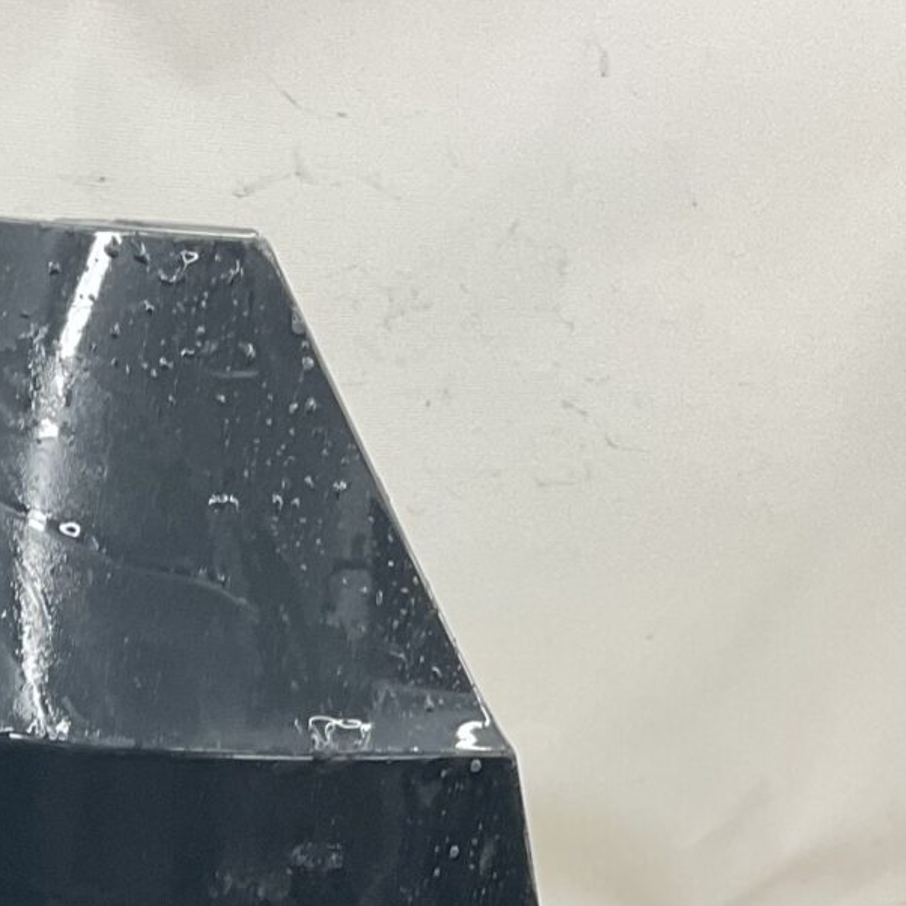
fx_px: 3228
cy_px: 1418
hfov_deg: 15.6
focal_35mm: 109
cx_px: -45
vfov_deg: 14.7
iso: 50
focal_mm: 3
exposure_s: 1/100
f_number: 1.8
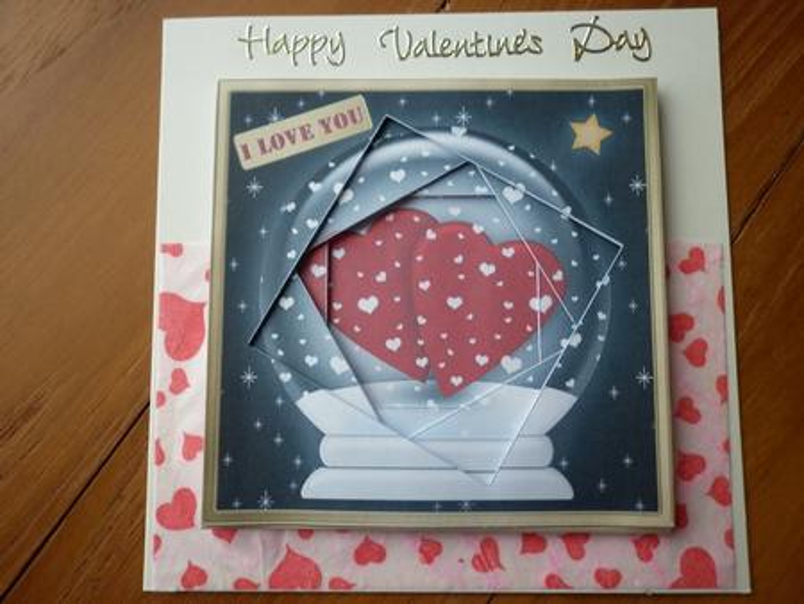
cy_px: 302
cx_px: 402
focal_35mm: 28
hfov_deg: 63.4
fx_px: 651
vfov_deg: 49.8
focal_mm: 5
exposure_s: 1/30
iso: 125
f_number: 2.8
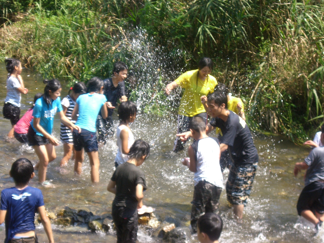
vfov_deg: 13.0
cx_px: 162
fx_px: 1067
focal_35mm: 114
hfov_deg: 17.3
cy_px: 122
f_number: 5.2
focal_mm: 18.6
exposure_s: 1/250
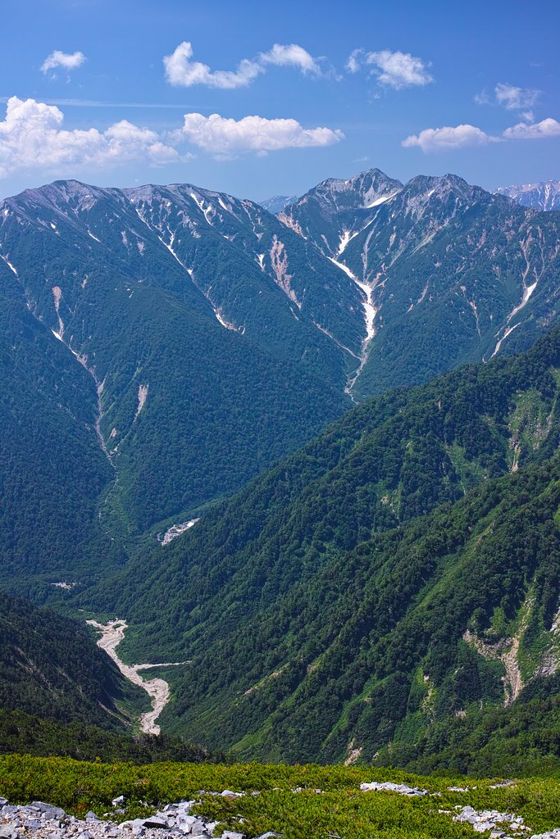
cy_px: 420
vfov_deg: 43.6
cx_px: 280
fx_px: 1050
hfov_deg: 29.9
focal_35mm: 45
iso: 200
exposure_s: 1/250
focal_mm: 30
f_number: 5.6
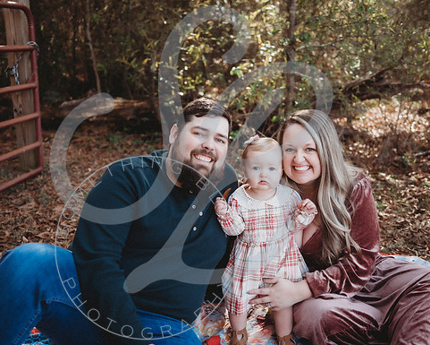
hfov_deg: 42.8
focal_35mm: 43
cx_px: 191
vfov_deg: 34.9
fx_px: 547
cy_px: 172
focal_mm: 38
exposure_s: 1/250
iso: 100
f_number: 2.8
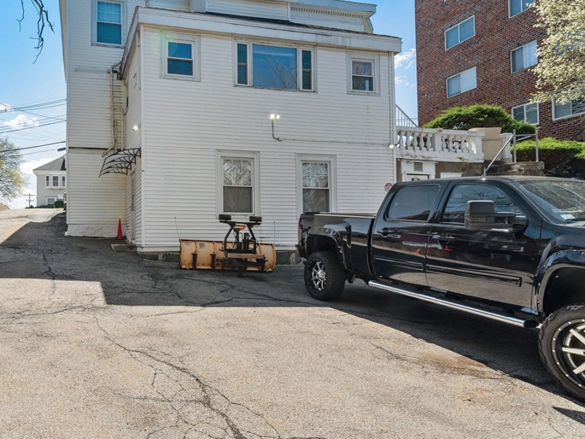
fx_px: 389
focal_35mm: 23
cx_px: 167
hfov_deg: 70.3
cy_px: 218
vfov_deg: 58.9
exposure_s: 1/20
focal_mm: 16
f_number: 9
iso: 100
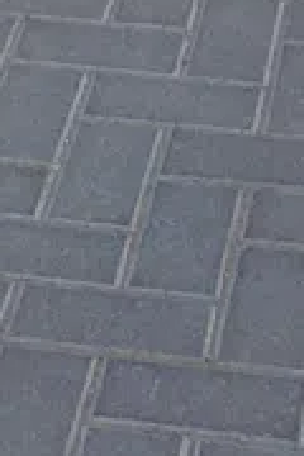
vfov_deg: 8.2
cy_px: -1012
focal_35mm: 205
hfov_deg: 6.7
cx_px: 10
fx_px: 2596
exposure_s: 1/549
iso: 32
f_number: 1.8
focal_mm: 4.25
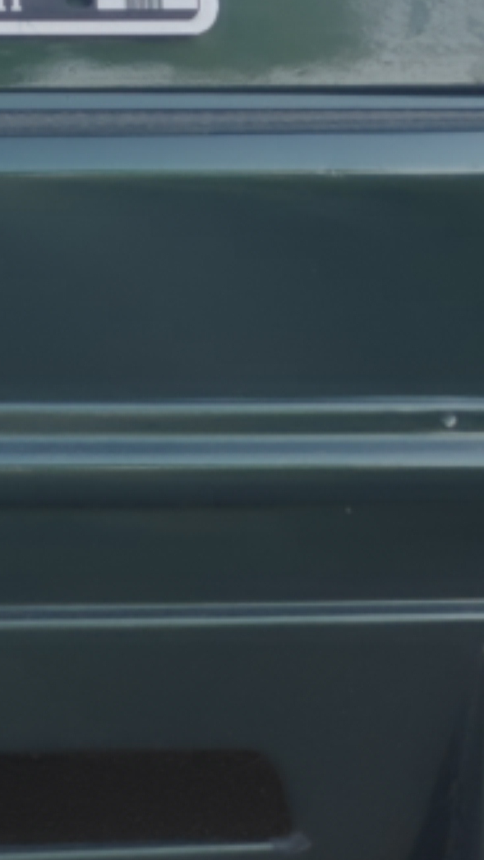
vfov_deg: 21.1
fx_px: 2236
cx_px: -200
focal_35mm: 98
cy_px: 16
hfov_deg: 11.9
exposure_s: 1/291
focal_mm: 6.06
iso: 64
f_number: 1.6
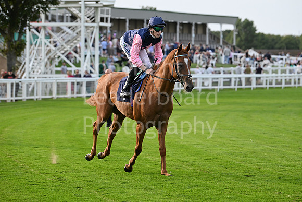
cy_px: 101
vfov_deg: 9.2
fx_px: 1259
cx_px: 151
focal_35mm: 150
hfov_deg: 13.7
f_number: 4.5
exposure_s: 1/2000
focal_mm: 150
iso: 1000
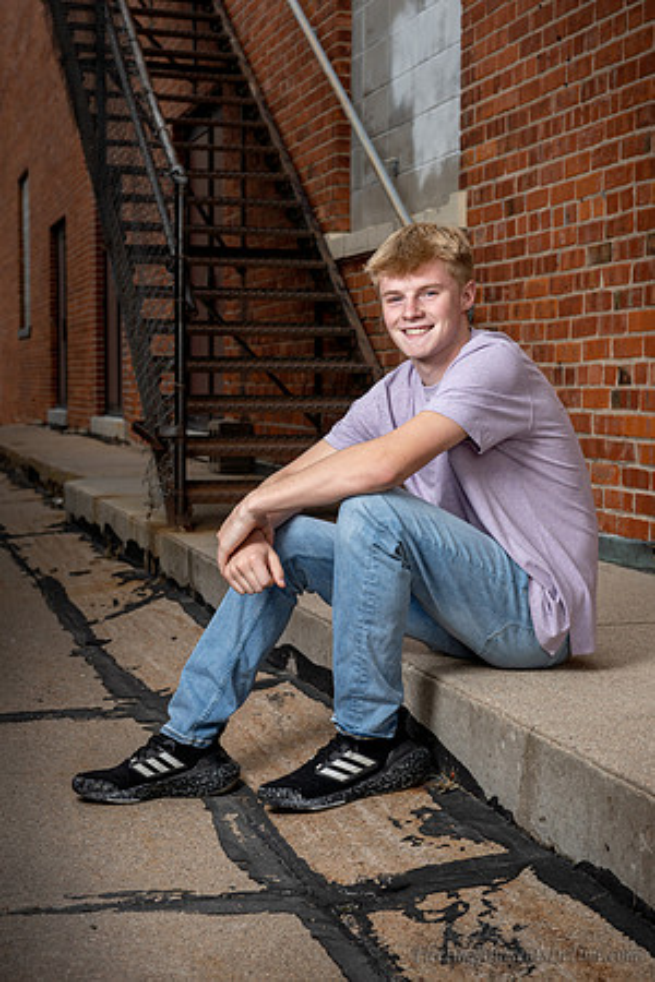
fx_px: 1501
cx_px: 328
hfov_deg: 24.6
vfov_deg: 36.2
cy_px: 491
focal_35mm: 55
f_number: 6.3
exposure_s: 1/160
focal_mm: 55
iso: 100
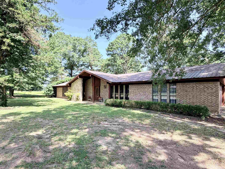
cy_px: 90
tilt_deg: +1.0
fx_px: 130
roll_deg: -0.4
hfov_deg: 81.7
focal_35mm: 20
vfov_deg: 65.9
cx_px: 118
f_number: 2.2
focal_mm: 2.22
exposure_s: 1/192
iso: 50
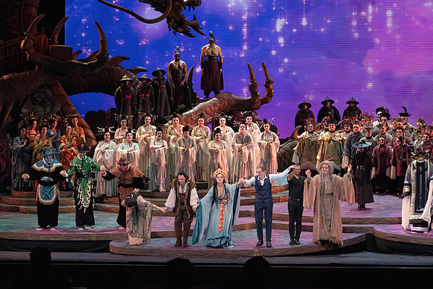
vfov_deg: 14.6
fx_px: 1131
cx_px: 216
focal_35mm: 94
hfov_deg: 21.7
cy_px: 144
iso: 20000
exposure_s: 1/1000
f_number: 10
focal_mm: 94
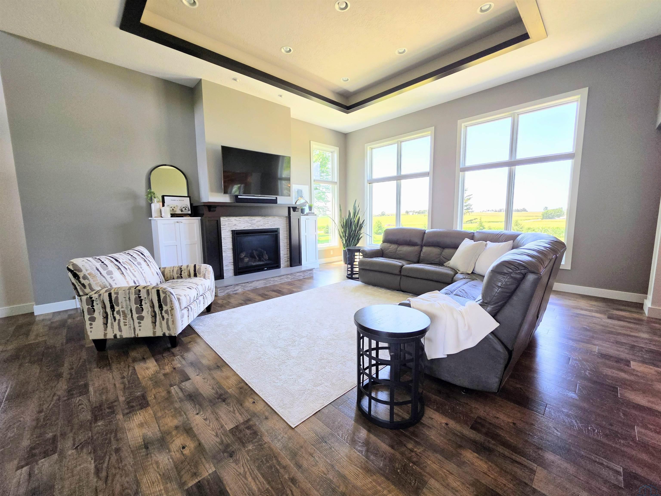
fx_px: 248
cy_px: 248
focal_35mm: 13
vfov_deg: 89.9
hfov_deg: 106.2
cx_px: 330
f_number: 1.9
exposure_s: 1/120
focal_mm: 2.2
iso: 50
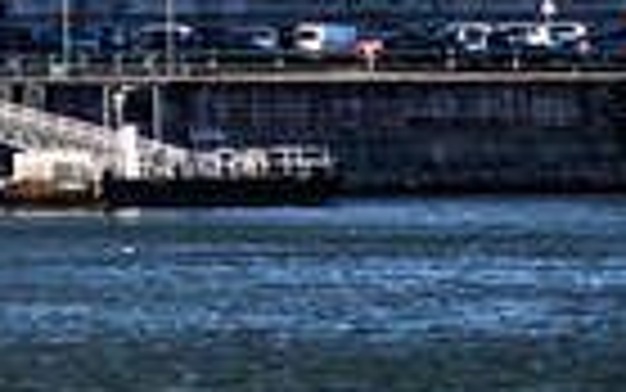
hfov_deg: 2.2
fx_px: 16391
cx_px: -750
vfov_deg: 1.4
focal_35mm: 960
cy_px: -487
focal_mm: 135
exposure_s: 1/500
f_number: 5.6
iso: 100
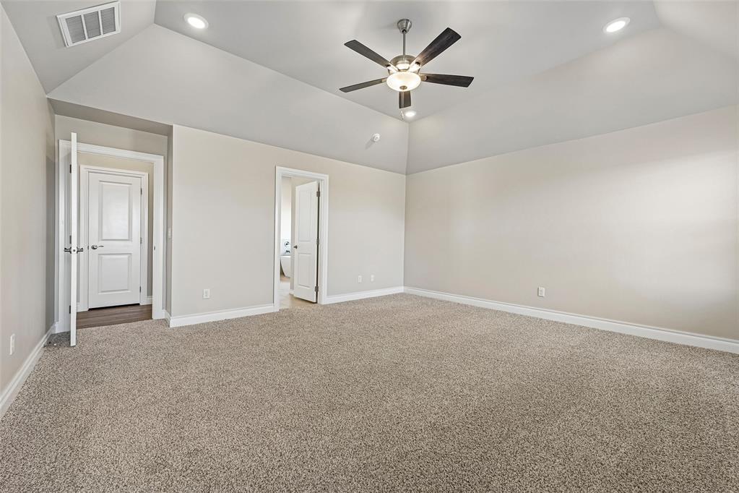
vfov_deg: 81.2
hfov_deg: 104.3
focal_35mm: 14
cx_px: 370
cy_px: 246
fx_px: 287
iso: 400
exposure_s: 1/25
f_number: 8
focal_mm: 14
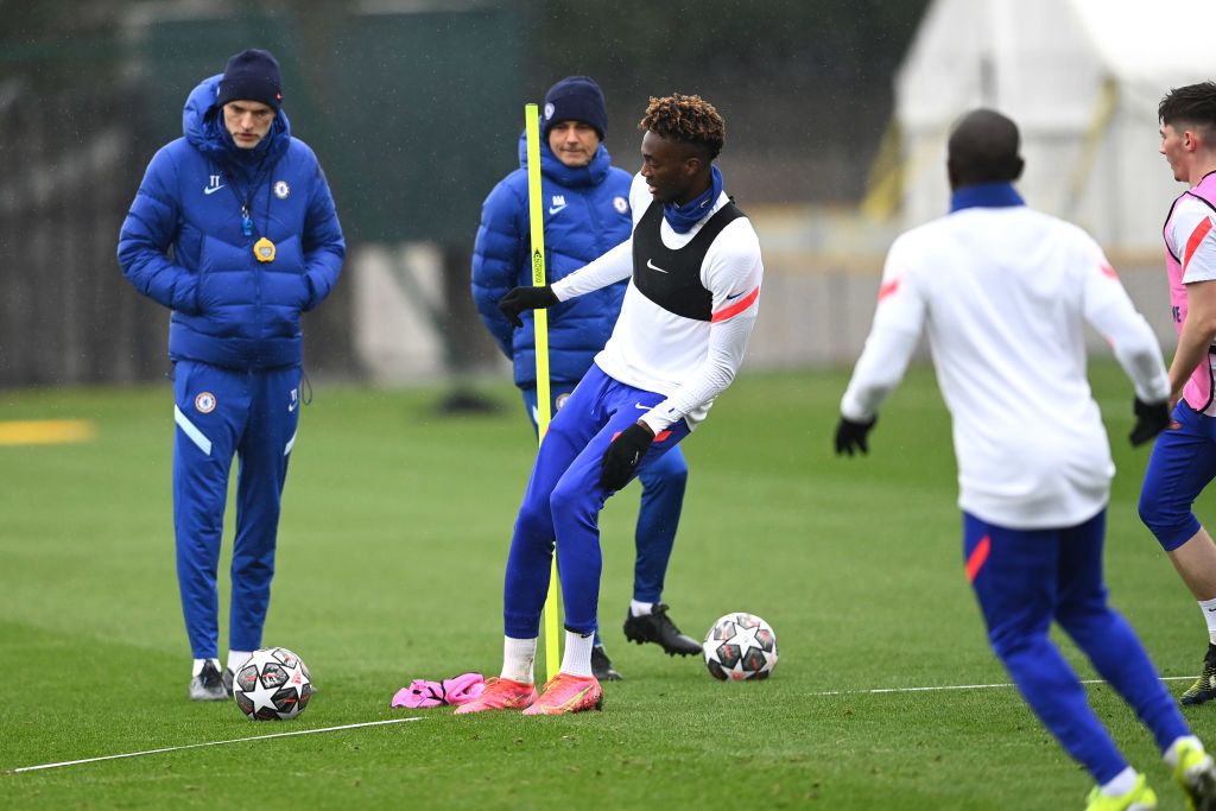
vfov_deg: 3.4
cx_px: 608
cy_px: 406
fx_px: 13512
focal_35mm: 400
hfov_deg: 5.2
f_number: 2.8
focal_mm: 400
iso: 1600
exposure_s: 1/1600
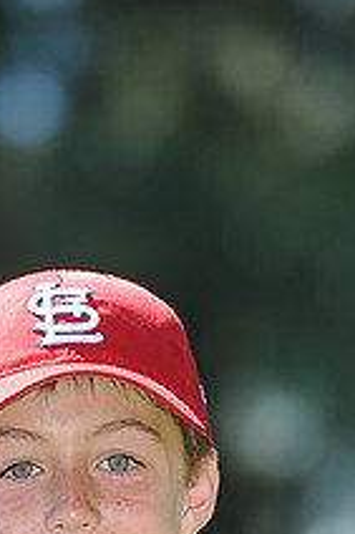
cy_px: 700
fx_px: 8089
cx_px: 60
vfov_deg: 3.8
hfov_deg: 2.5
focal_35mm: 546
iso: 200
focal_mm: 200
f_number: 4.5
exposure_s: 1/500
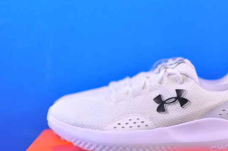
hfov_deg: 18.4
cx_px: 152
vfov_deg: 12.3
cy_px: 69
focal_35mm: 111
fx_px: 702
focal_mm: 50
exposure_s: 1/320
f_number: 2
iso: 250
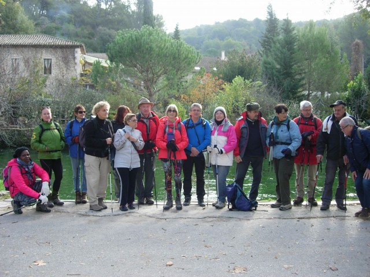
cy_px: 138
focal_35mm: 38
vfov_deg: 37.7
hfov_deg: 49.0
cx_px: 185
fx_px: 406
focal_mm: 7.8
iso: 64
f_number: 2.8
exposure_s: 1/148
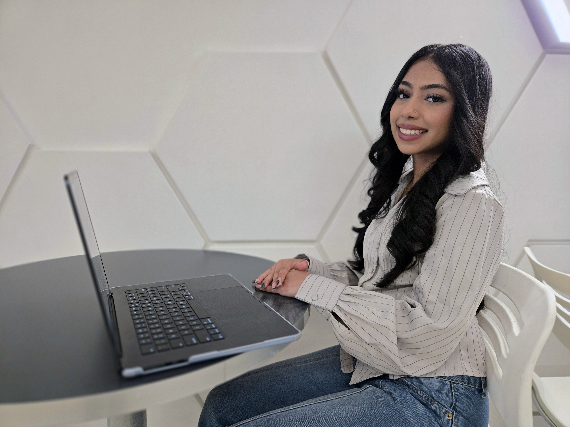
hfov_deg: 73.9
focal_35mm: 23
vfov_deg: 58.9
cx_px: 285
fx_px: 379
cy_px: 214
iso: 800
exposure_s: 1/120
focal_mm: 5.4
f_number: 1.8
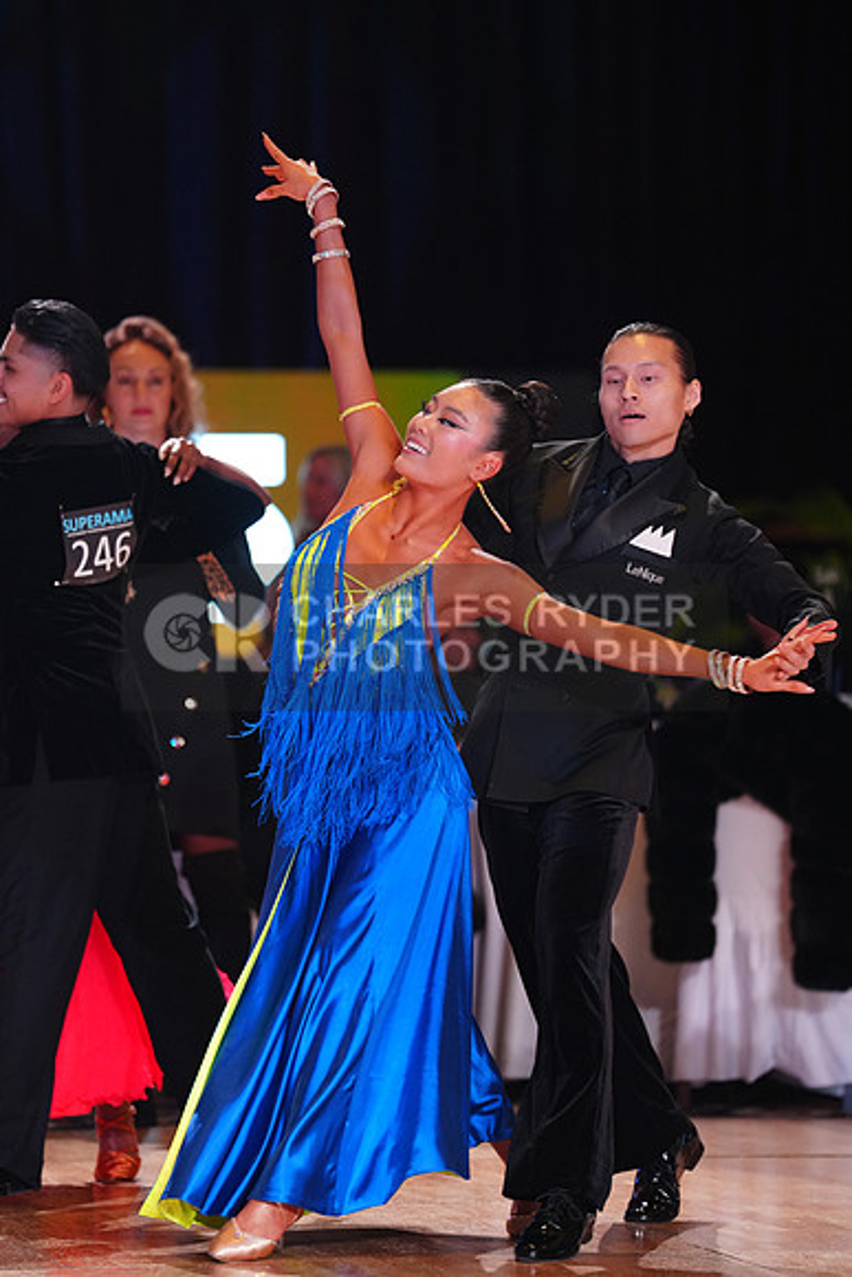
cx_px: 426
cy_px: 638
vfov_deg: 10.3
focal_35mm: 200
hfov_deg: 6.9
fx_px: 7095
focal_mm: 200
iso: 2500
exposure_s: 1/400
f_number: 2.8
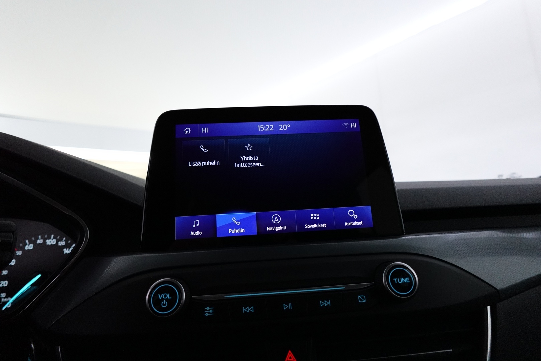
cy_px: 180
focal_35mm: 20
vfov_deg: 61.9
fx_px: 301
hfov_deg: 84.0
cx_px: 270
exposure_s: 1/200
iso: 1600
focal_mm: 7.6
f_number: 2
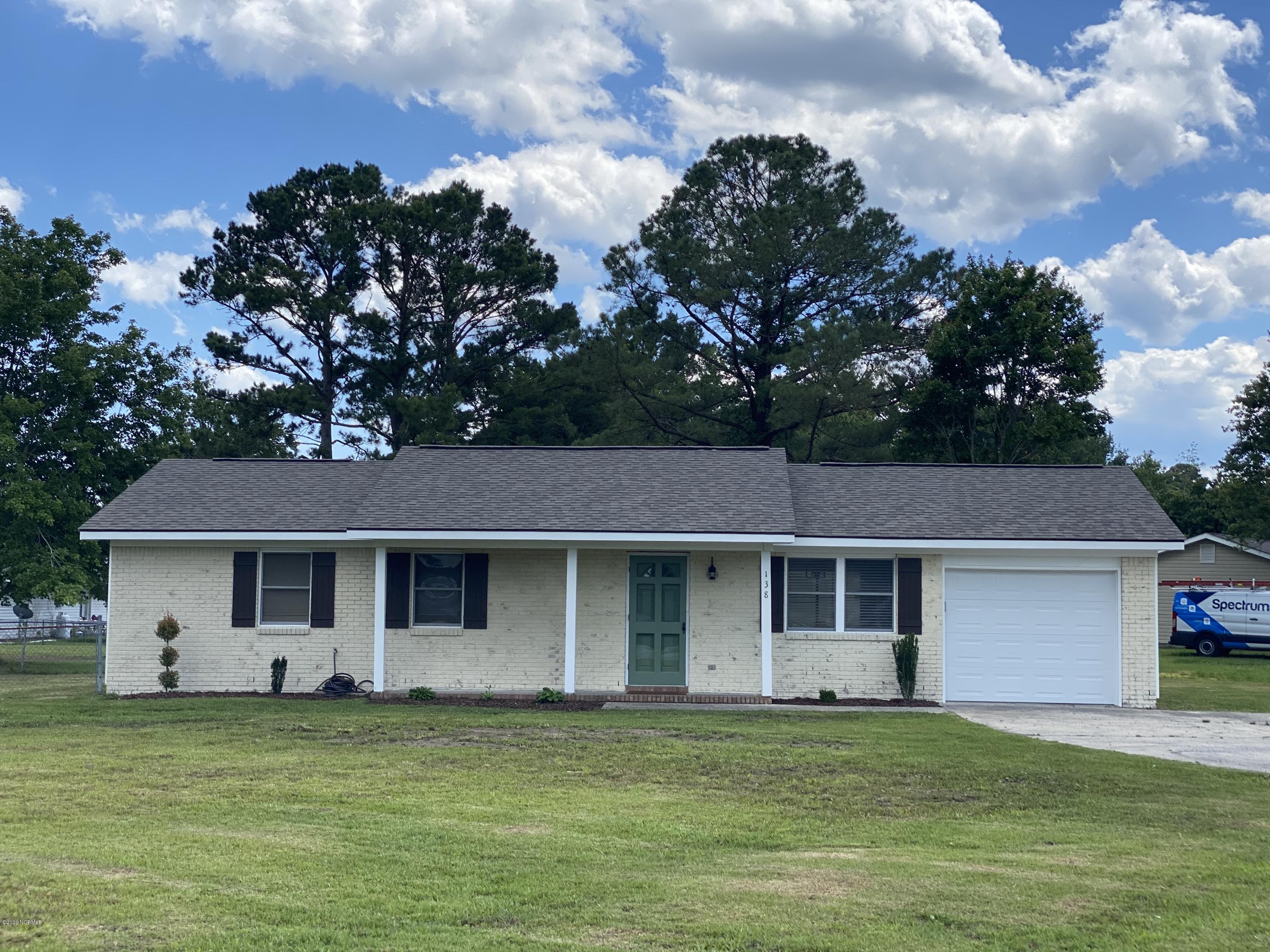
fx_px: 1908
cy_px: 476
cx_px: 635
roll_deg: -0.8
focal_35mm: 52
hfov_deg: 36.8
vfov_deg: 28.0
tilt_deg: +3.3
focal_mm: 6
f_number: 2
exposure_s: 1/1261
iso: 20
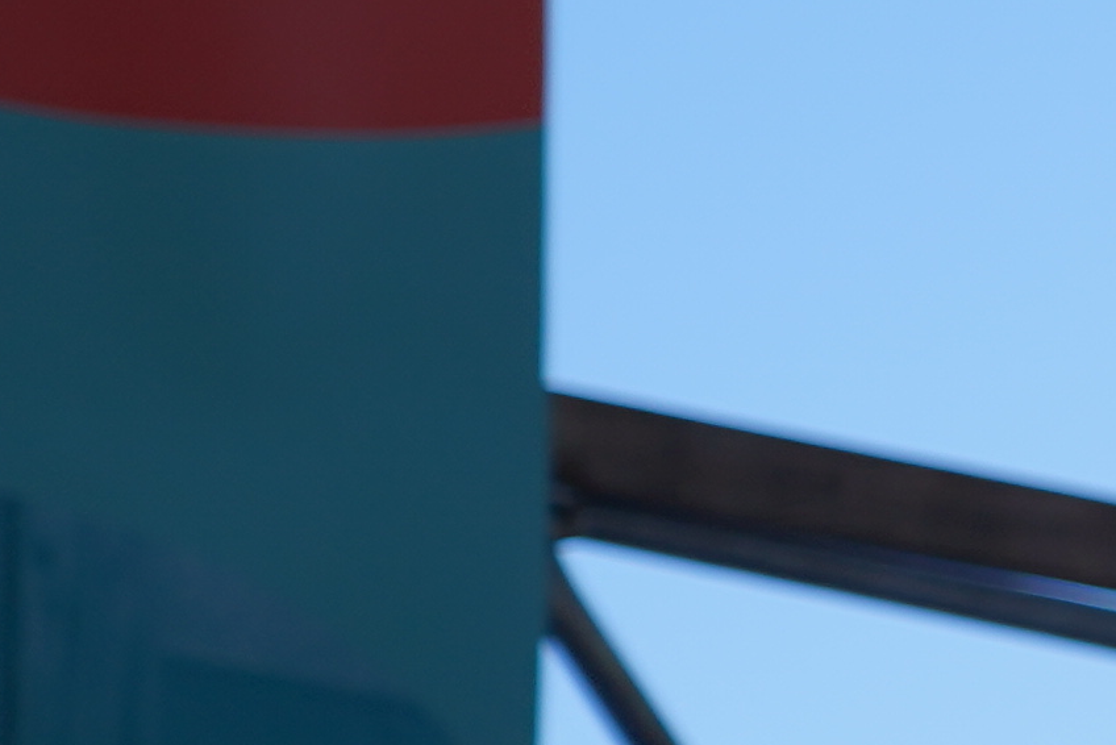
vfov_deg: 3.5
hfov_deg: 4.9
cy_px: -225
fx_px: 12279
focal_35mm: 396
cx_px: 3423
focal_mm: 56
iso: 100
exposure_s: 1/500
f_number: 4.5
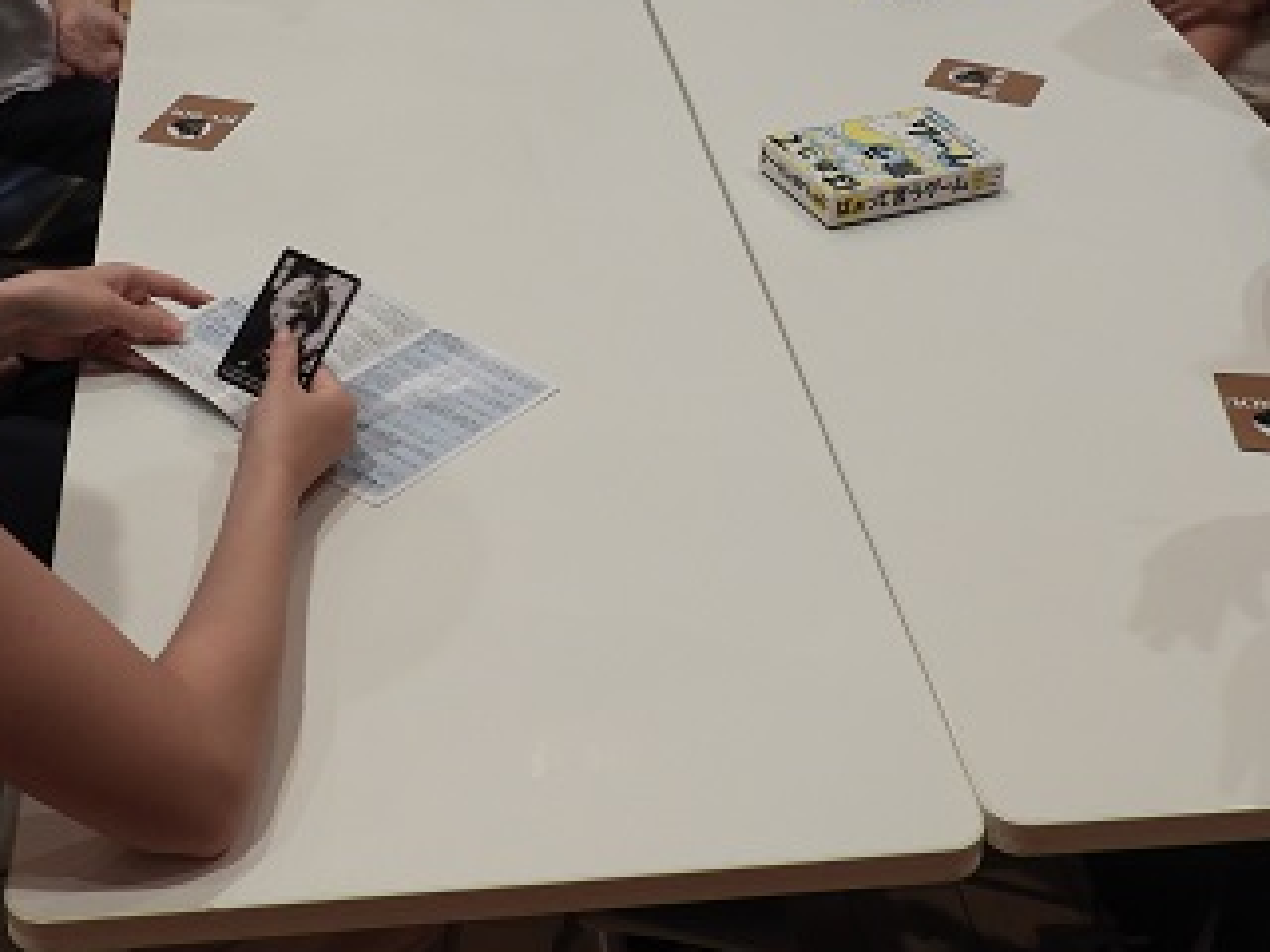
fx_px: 2201
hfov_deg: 32.1
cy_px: 12
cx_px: 532
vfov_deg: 23.4
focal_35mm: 60
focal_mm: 5.4
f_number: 3.5
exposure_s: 1/30
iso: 100
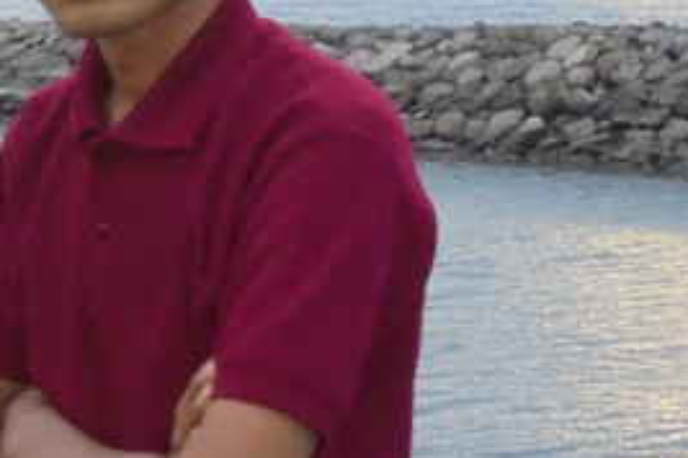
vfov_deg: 11.2
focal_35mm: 122
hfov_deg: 16.6
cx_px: 82
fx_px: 2331
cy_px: 80
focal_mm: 8.9
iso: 400
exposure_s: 1/60
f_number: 4.8
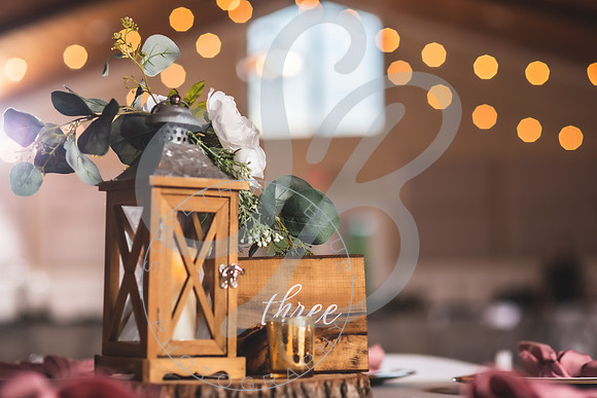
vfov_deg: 15.7
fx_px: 1442
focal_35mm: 87
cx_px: 302
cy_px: 199
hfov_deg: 23.4
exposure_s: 1/250
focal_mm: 85
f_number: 2.5
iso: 320
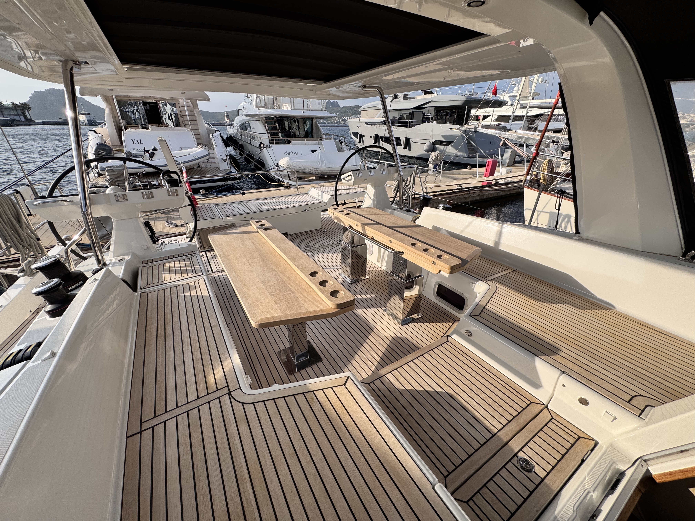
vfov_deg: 85.7
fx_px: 281
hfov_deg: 102.1
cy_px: 260
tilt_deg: -26.2
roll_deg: -0.7
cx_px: 348
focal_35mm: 14
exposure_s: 1/1449
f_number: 2.2
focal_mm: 2.22
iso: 50
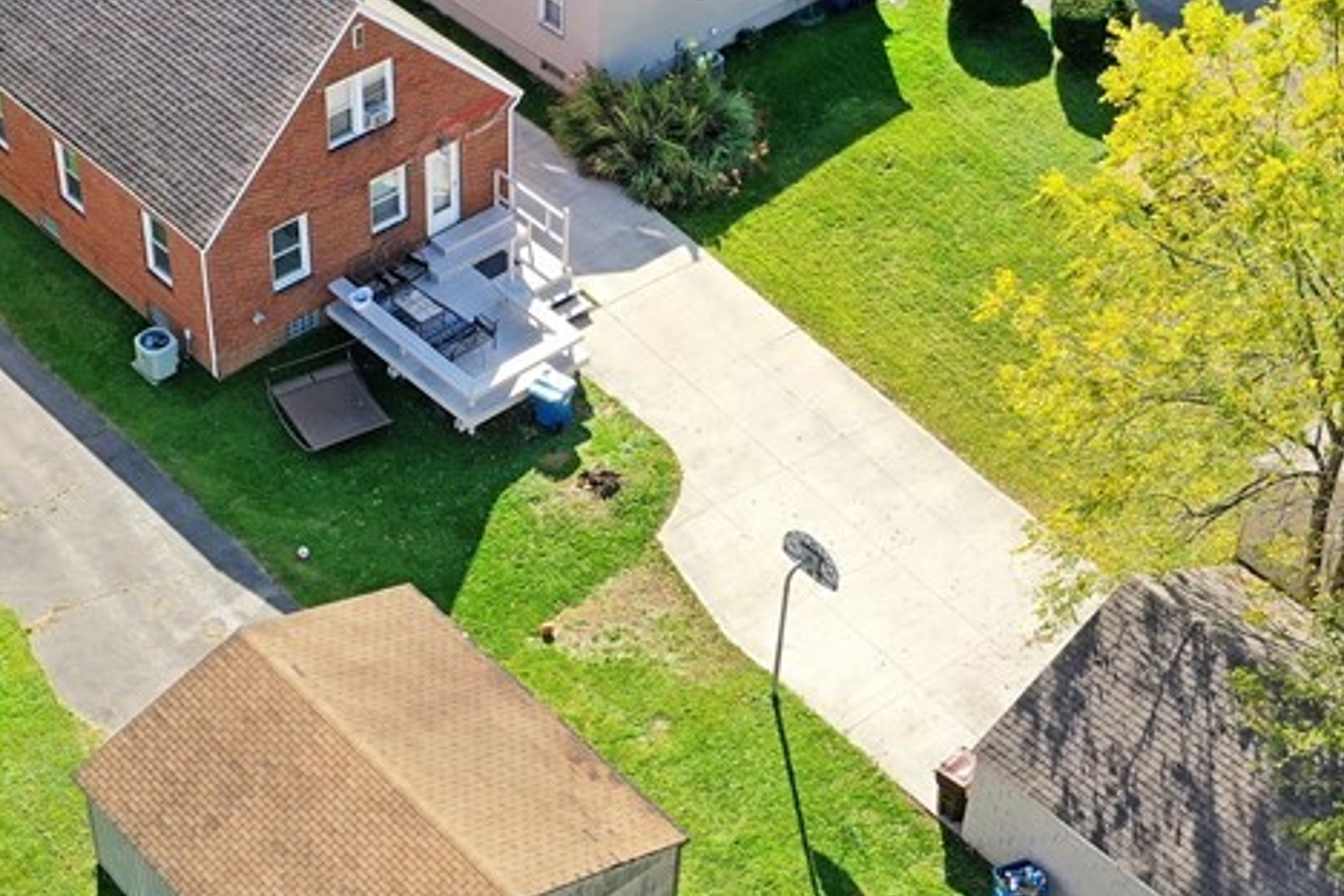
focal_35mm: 65
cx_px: 408
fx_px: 2426
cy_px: 672
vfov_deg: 20.8
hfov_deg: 30.6
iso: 100
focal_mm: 10.26
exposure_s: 1/200
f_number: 5
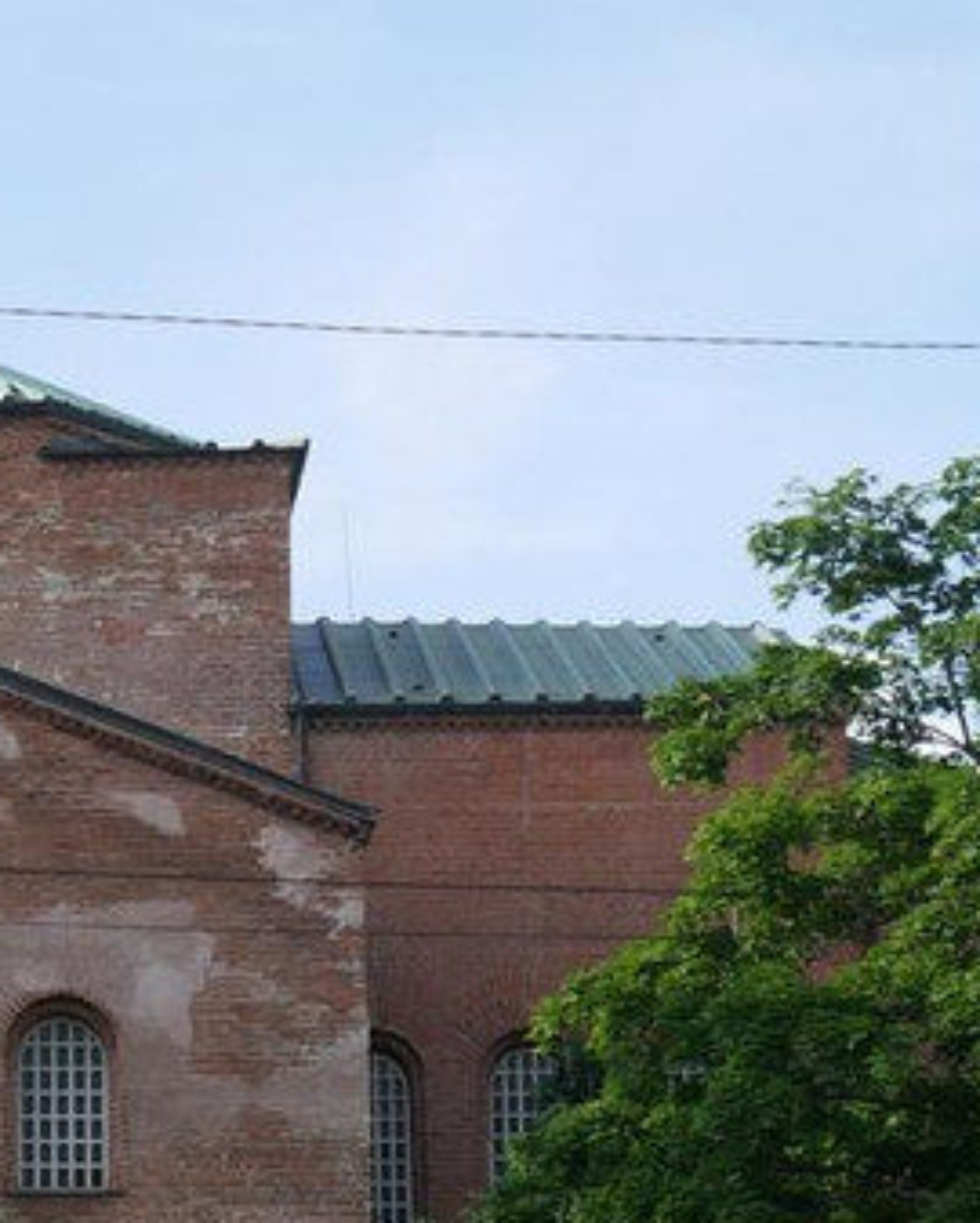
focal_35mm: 142
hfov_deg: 10.7
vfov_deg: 13.4
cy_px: 1092
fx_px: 5144
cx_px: -192
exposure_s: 1/200
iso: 200
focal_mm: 23
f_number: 7.1
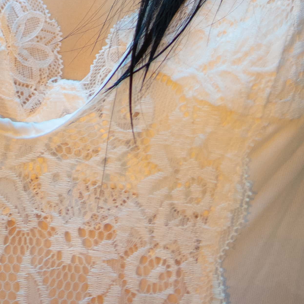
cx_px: 55
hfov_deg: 7.3
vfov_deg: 7.0
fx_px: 2375
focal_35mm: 239
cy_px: -347
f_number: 1.4
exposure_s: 1/250
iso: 1000
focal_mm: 50
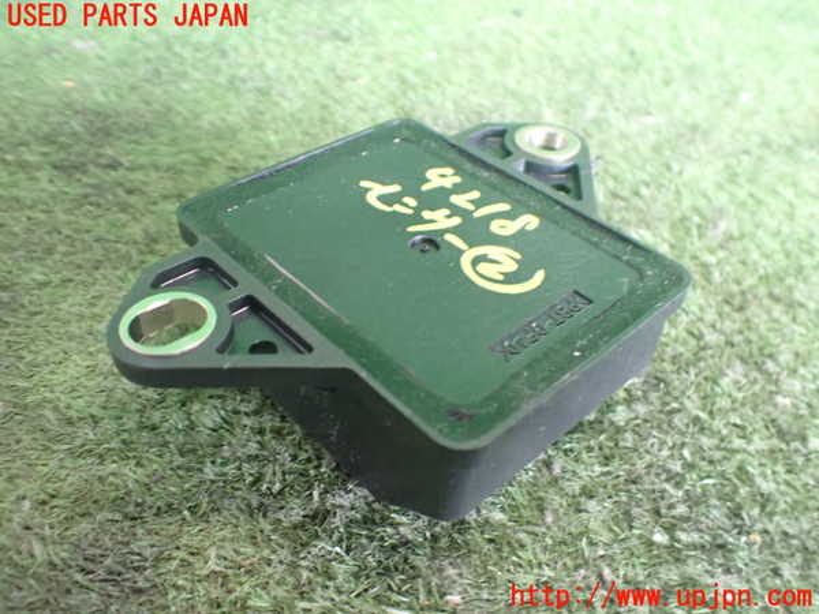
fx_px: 710
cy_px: 307
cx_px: 410
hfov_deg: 60.0
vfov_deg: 46.8
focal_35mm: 30
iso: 800
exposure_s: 1/40
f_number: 2.3
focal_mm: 5.4
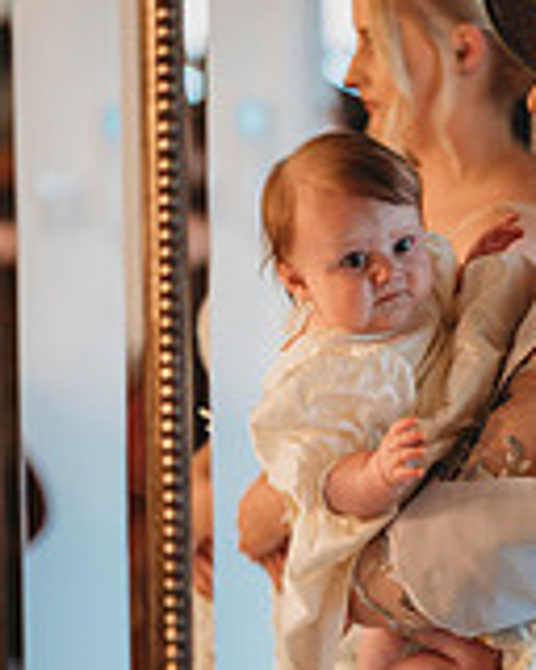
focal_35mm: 224
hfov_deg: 6.9
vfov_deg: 8.6
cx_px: 412
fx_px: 4442
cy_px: 360
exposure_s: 1/160
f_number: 1.8
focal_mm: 85
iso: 200
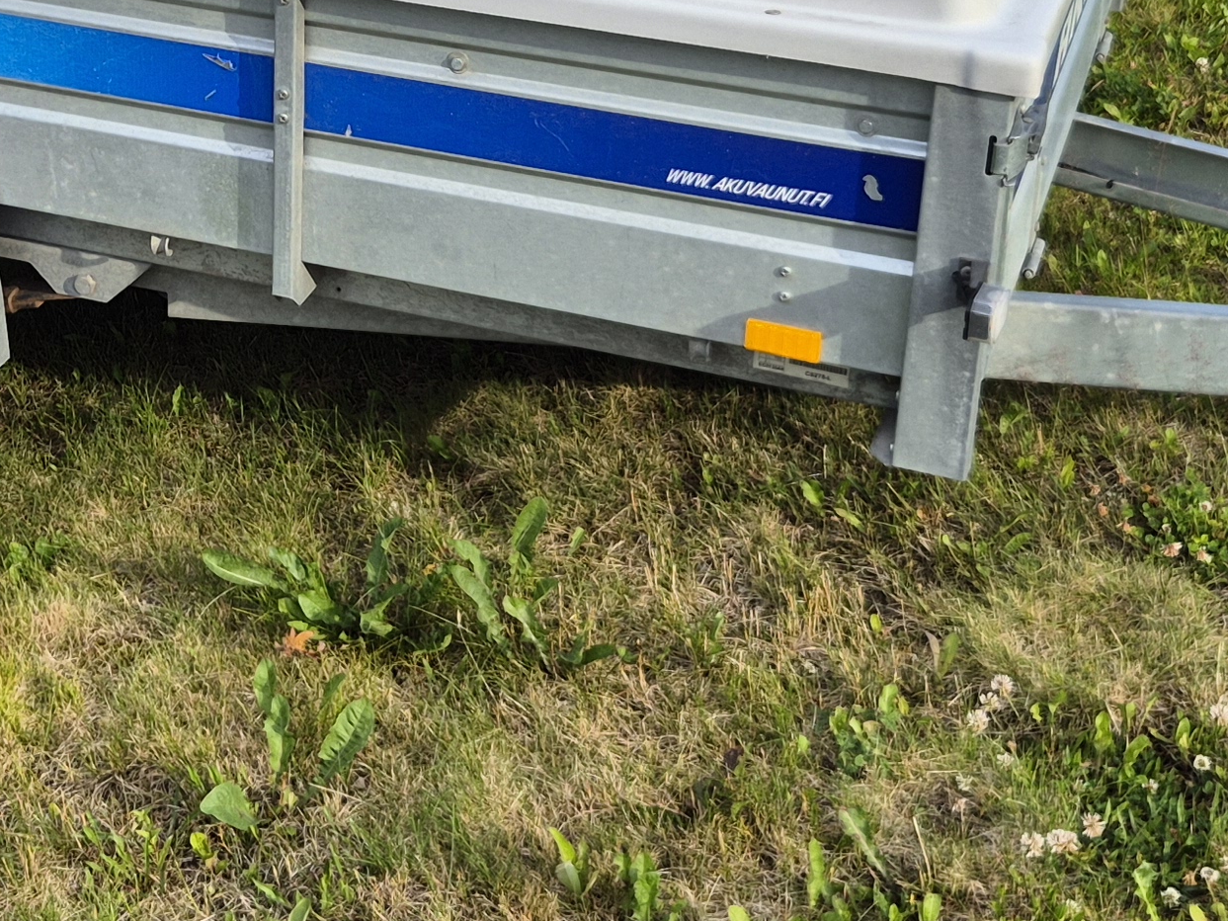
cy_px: 72
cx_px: 254
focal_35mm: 74
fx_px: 2625
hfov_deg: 25.9
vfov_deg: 19.5
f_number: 1.8
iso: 25
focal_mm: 5.4
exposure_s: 1/490
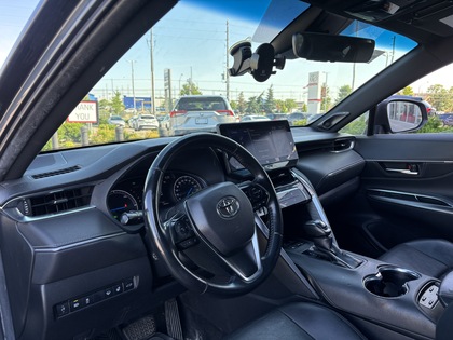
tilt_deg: -10.8
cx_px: 226
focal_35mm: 26
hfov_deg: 67.3
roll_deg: -0.6
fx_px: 340
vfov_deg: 53.1
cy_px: 170
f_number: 1.6
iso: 40
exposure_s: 1/231
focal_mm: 5.96
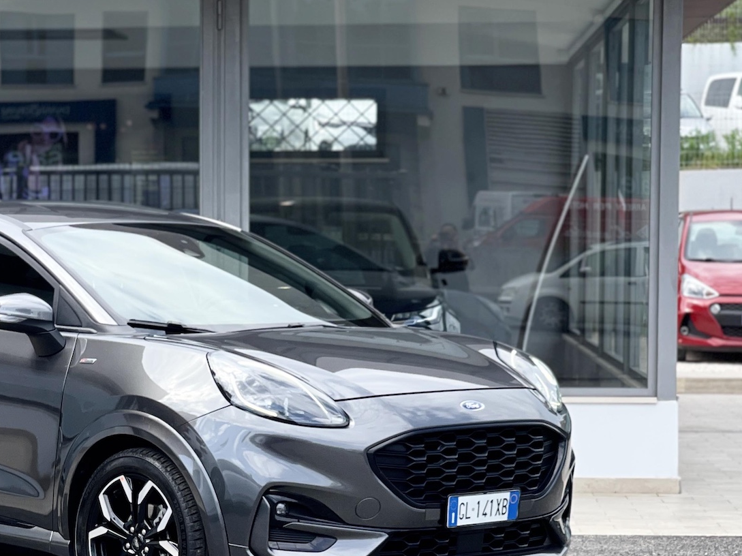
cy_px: 412
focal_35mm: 110
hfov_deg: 17.7
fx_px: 2357
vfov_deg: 13.4
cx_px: 118
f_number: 2.2
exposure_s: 1/398
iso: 32
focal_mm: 7.5
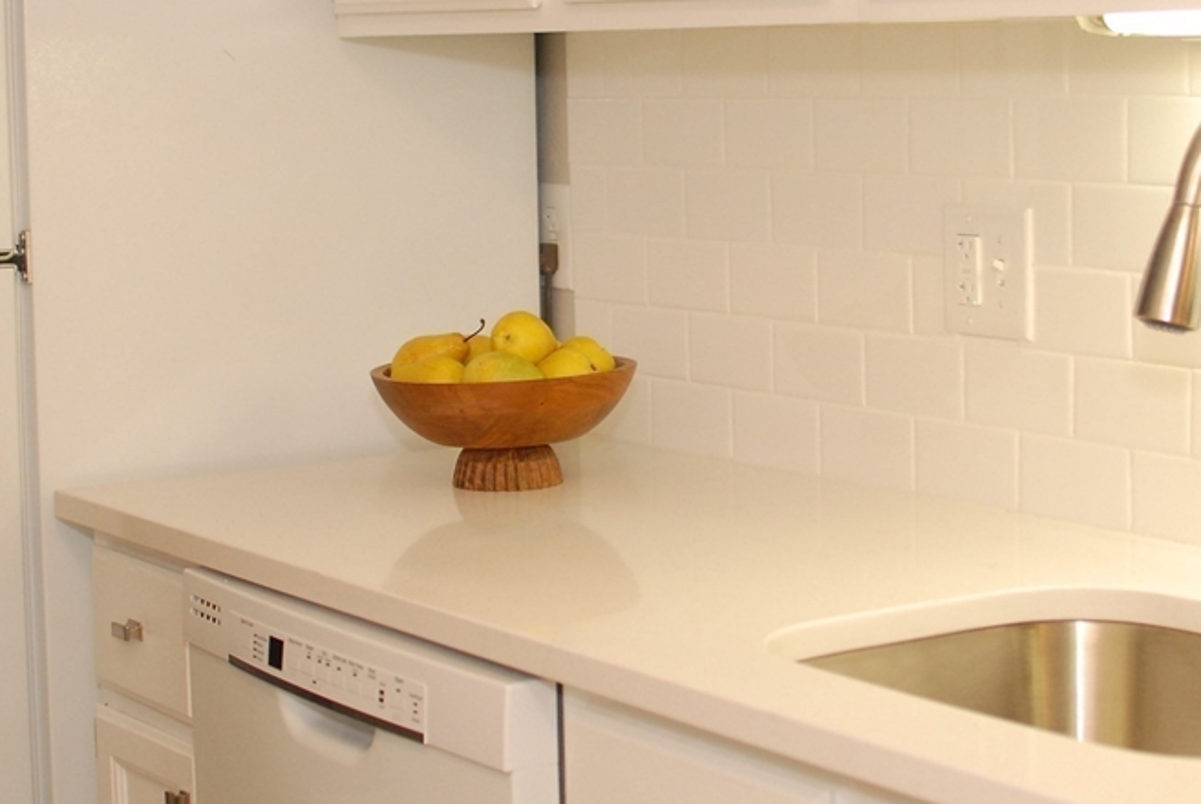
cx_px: 572
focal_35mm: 82
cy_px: 252
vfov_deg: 16.7
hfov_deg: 24.8
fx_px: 2732
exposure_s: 1/125
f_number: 2.8
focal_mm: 35
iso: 640
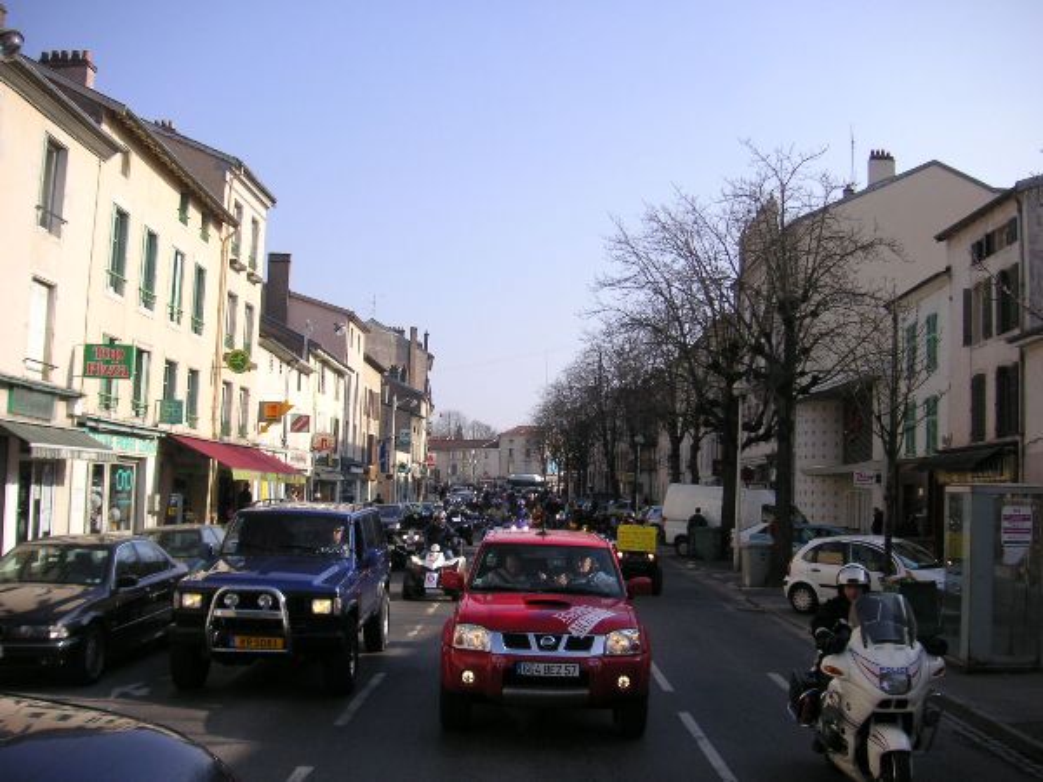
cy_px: 391
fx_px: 1115
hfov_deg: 50.1
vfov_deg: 38.7
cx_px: 522
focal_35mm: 37
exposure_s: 1/180
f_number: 6.7
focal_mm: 6.1
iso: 50
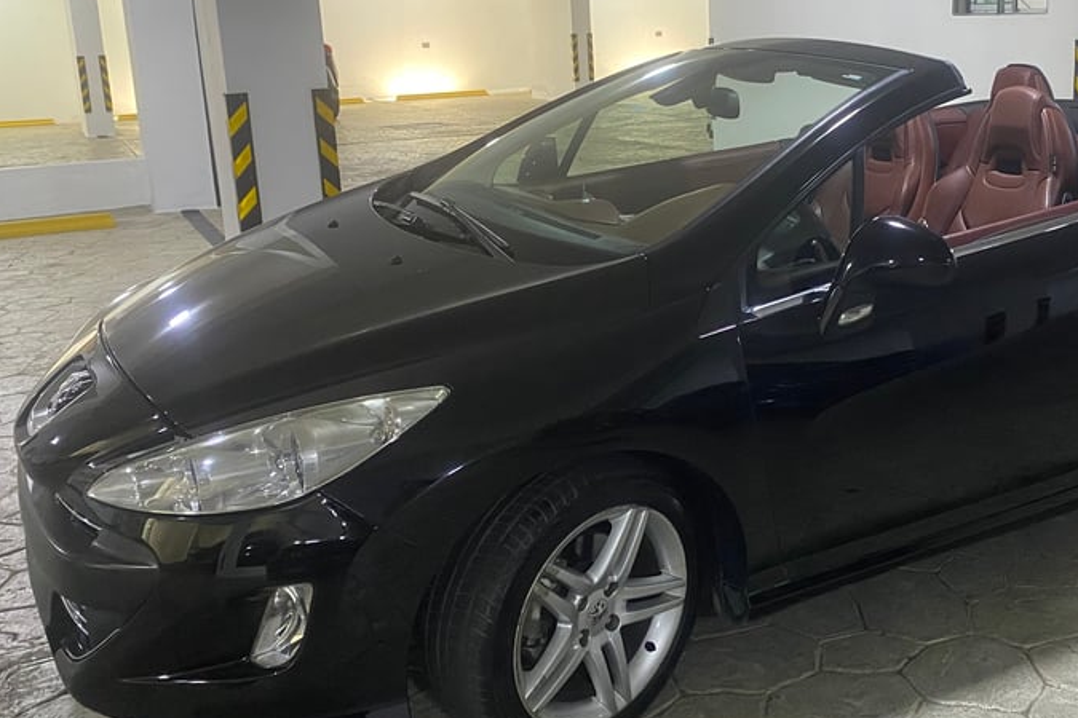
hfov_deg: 46.5
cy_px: 306
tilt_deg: -13.1
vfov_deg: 32.6
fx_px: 1228
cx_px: 736
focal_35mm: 41
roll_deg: +1.5
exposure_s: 1/40
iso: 400
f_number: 1.8
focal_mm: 4.25
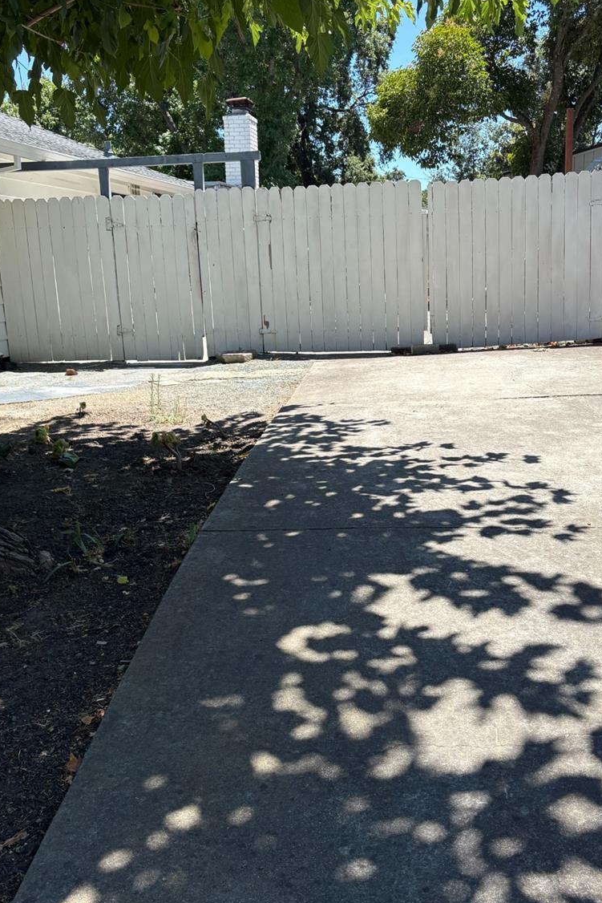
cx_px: 324
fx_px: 903
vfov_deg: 53.0
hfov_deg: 36.9
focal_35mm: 36
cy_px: 494
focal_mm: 5.96
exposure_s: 1/1626
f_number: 1.6
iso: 50
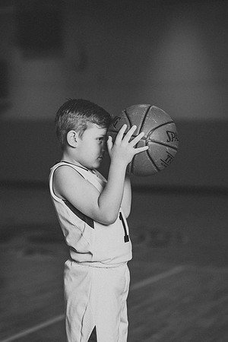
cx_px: 114
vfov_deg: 23.9
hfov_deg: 16.1
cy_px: 171
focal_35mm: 85
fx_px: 807
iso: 100
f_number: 2.5
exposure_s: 1/160
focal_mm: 85
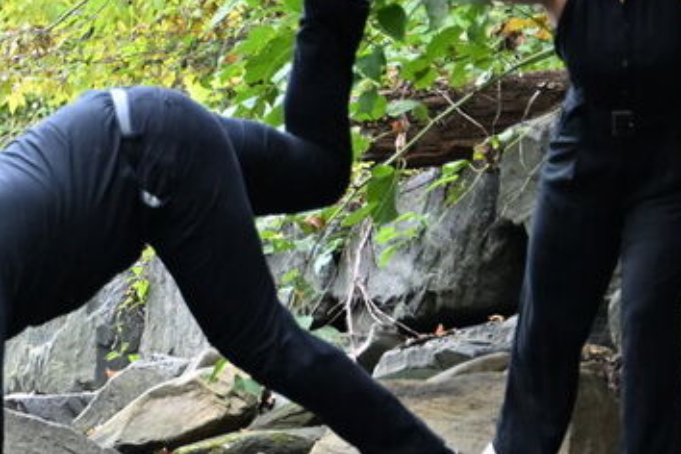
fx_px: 4786
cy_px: 448
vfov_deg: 5.4
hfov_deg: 7.8
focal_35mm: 253
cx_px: -650
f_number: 2.8
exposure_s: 1/160
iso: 800
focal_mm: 56
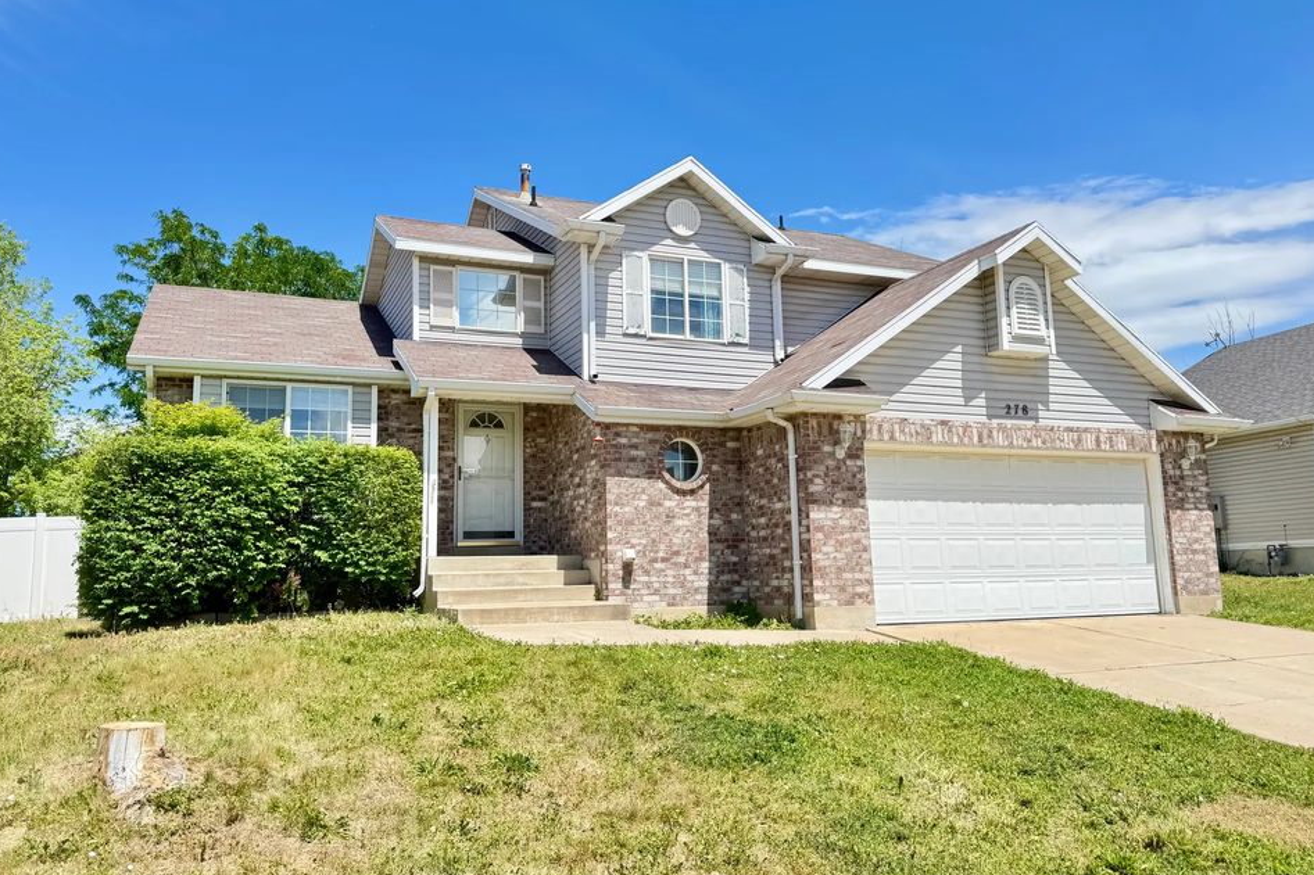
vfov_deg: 47.9
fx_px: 985
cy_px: 419
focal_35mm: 27
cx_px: 637
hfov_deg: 67.4
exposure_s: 1/1425
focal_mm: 6.76
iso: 80
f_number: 1.78
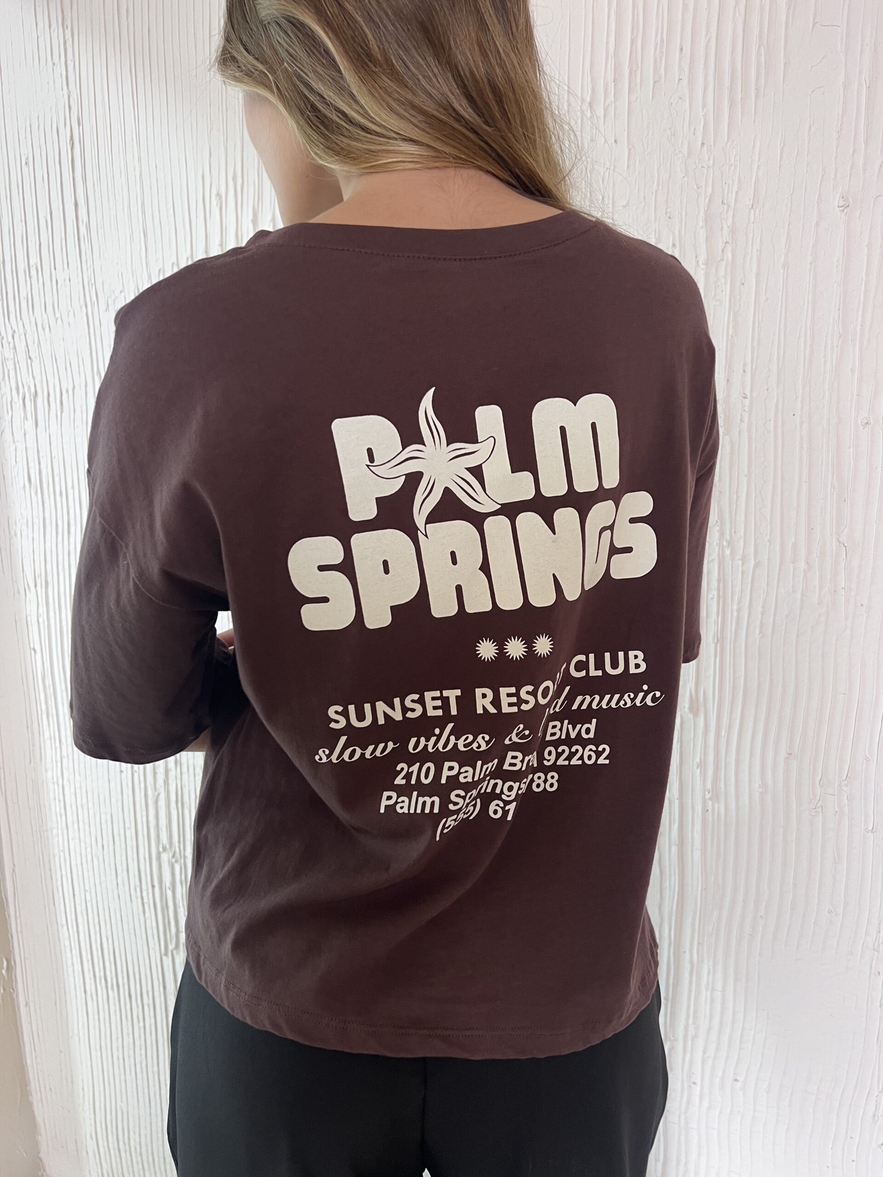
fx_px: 884
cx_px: 442
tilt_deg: -9.0
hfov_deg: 53.1
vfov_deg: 67.3
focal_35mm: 26
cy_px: 588
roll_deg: +1.4
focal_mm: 5.7
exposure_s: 1/74
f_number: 1.5
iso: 125
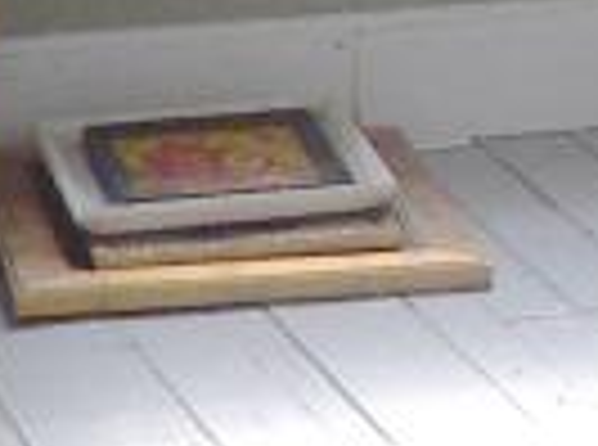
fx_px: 4790
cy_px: -815
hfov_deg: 6.7
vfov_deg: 5.1
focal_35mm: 278
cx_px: 1601
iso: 150
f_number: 2.8
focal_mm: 6
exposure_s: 1/30
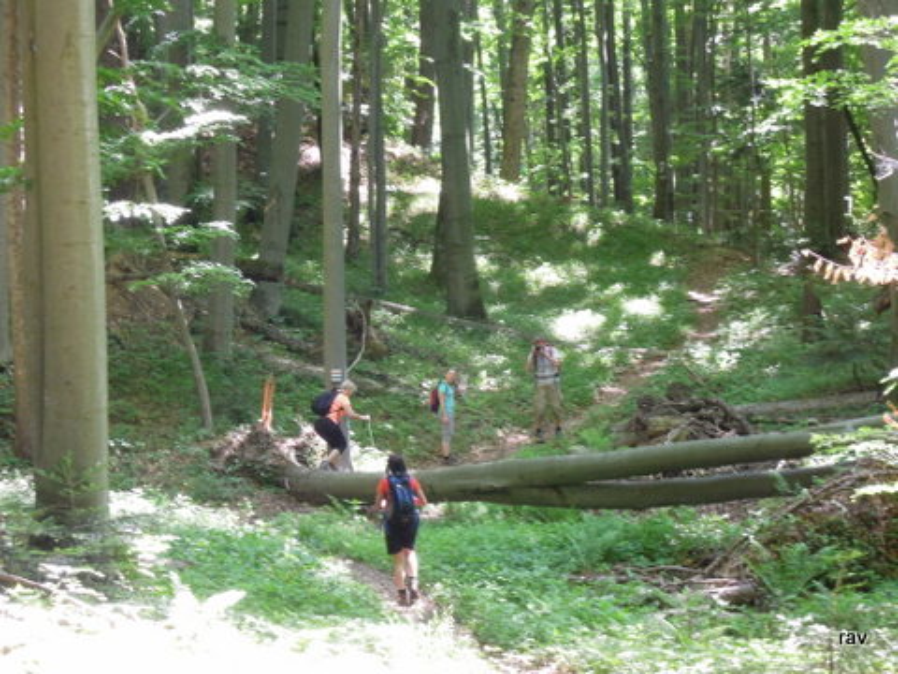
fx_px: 2594
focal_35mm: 100
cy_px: 337
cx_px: 449
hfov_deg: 19.6
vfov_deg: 14.8
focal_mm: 17.9
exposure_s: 1/30
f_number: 5.5
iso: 560
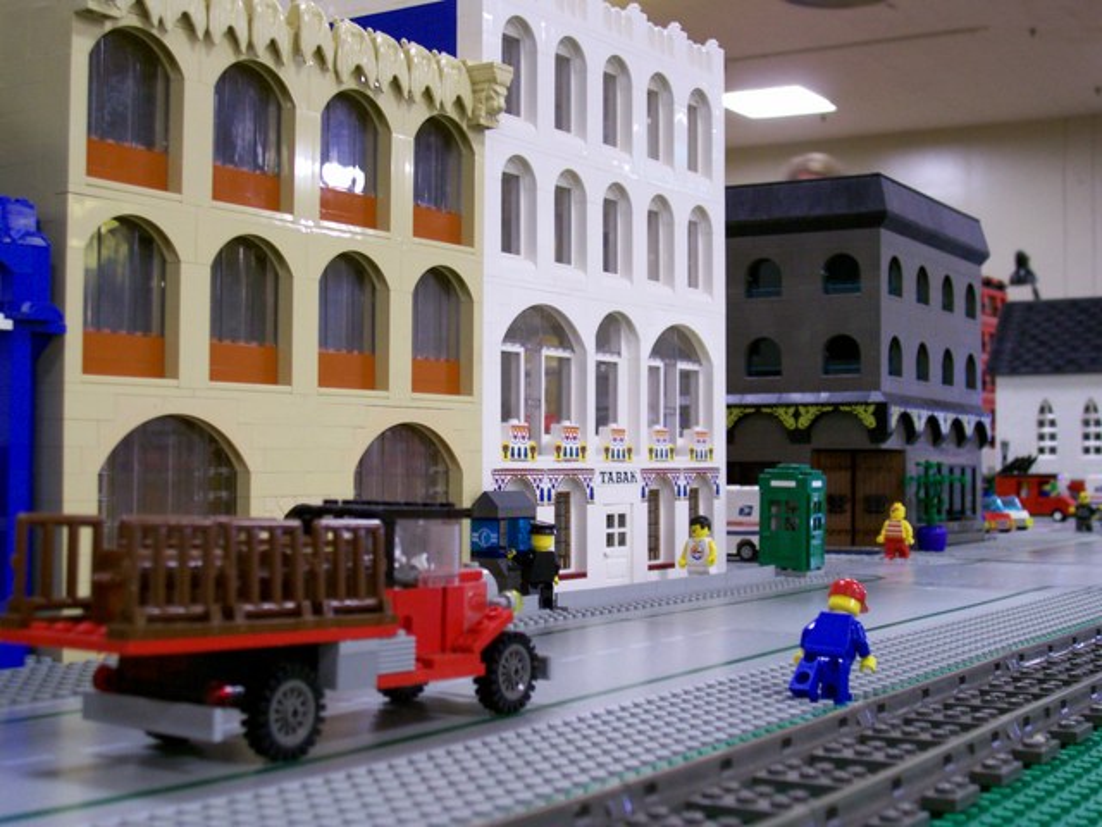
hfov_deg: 36.2
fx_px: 1687
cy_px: 414
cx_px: 551
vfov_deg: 27.5
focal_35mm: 53
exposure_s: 1/8
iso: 160
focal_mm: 8.7
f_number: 3.2
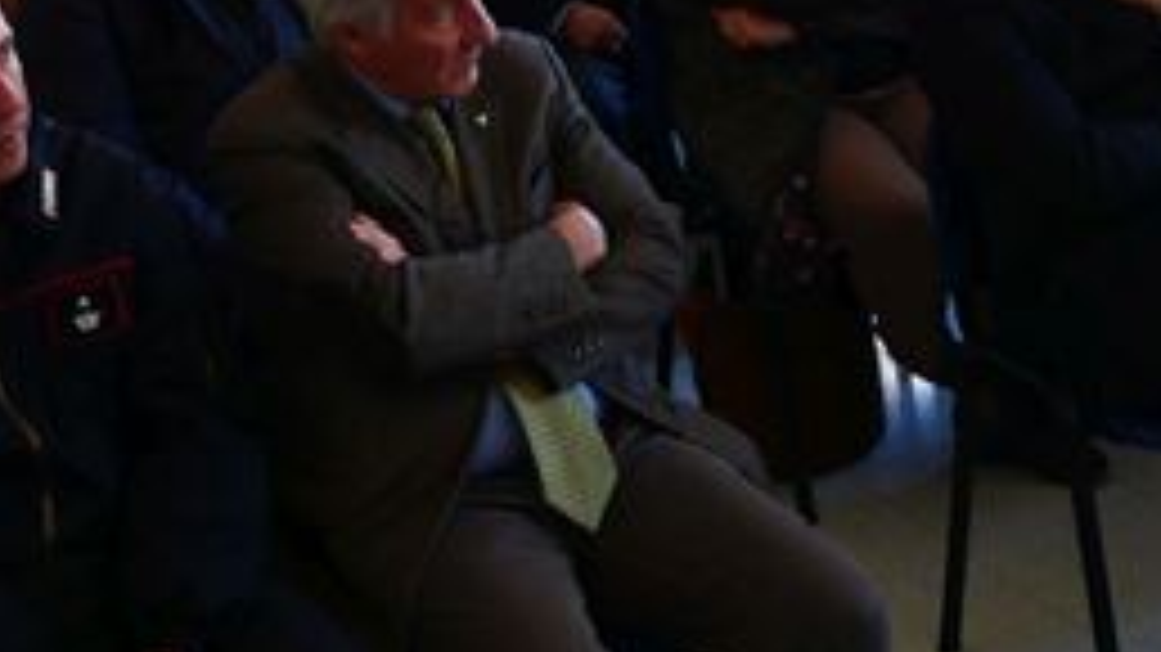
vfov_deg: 14.3
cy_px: -211
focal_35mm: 81
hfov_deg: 26.0
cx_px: 351
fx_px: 2493
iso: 200
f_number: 2.8
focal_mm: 12
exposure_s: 1/50
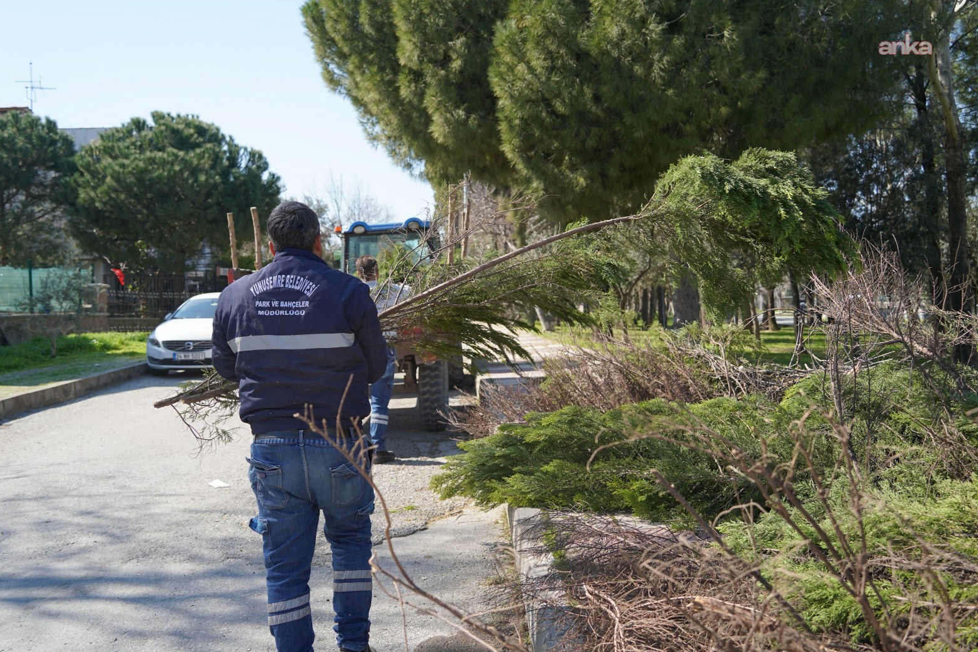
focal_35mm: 35
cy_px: 318
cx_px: 481
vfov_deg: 37.8
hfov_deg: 54.4
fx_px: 951
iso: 100
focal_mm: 34
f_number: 4.5
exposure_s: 1/320
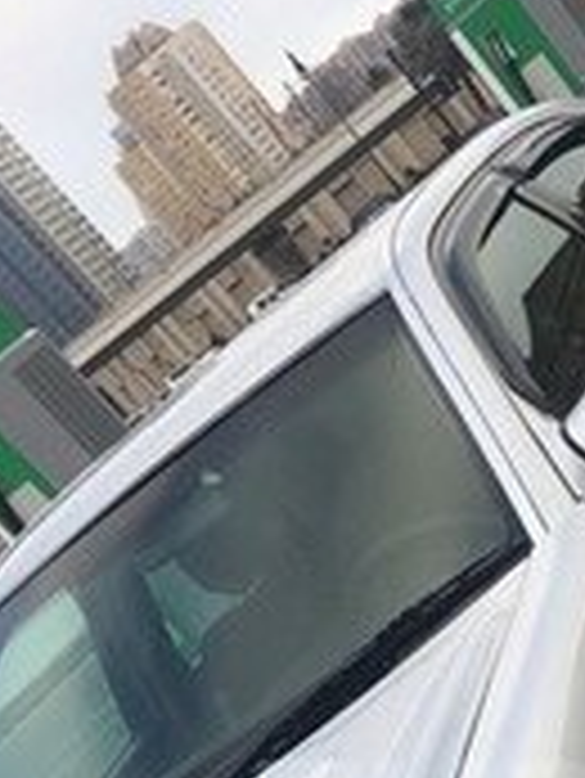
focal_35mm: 83
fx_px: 1868
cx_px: 720
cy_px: 827
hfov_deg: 16.9
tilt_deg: -21.7
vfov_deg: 22.4
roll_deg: +40.9
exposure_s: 1/306
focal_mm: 4.15
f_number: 2.2
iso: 25
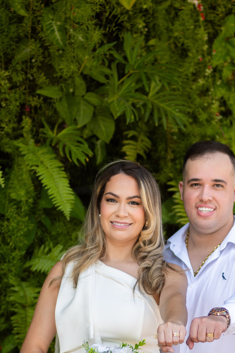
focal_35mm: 186
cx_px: 158
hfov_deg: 7.4
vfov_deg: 11.0
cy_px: 252
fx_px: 1821
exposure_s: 1/1000
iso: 160
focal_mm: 85
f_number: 1.8
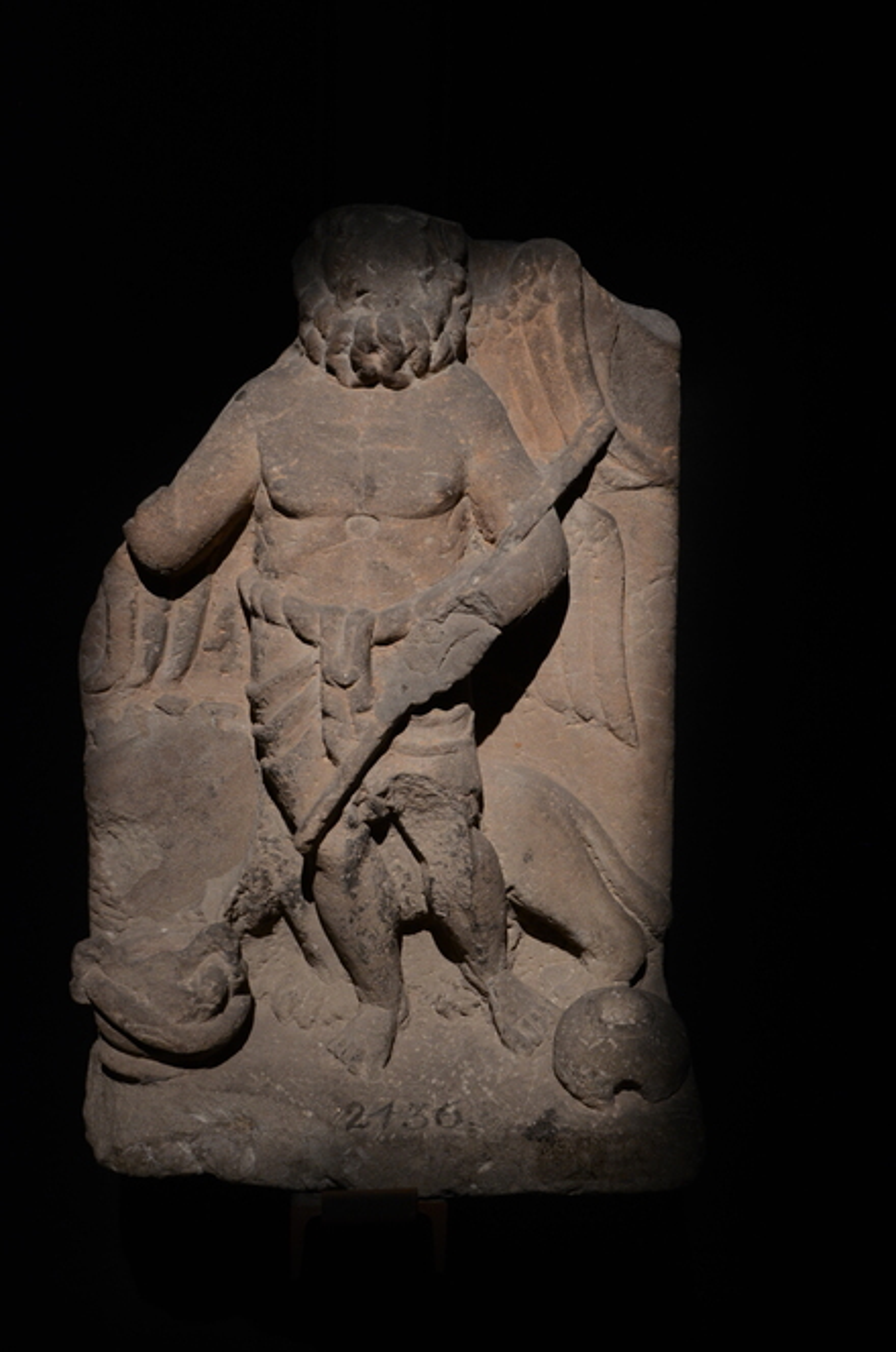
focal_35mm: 33
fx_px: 1237
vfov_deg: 57.3
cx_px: 448
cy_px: 676
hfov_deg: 39.8
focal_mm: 22
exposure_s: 1/30
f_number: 3.5
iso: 1250
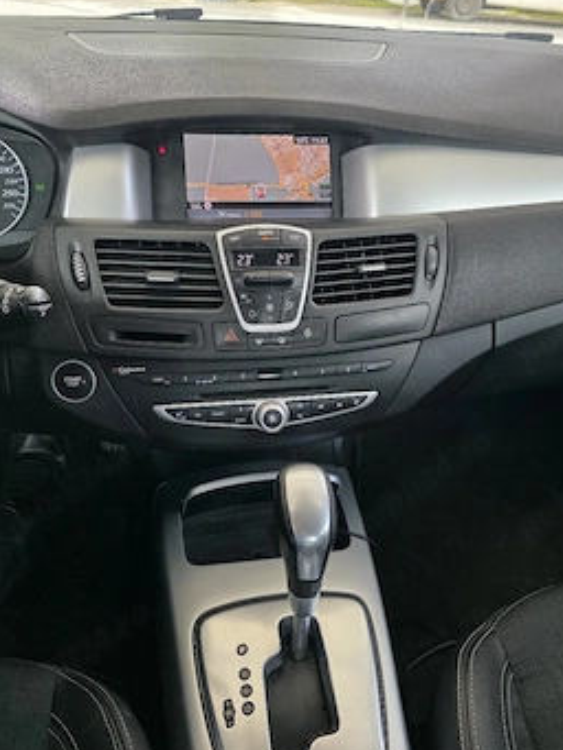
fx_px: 585
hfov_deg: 51.4
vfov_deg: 65.2
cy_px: 341
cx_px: 292
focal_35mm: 27
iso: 160
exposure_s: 1/182
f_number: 1.7
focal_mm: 6.3
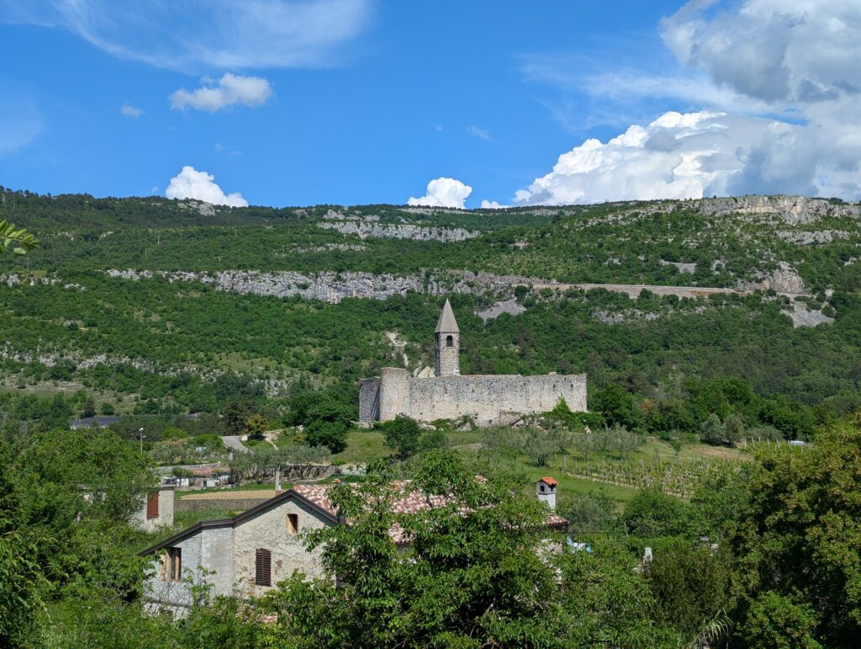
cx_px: 430
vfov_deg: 30.3
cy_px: 324
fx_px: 1196
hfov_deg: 39.6
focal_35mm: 48
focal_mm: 6.81
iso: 46
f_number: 1.85
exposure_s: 1/3448
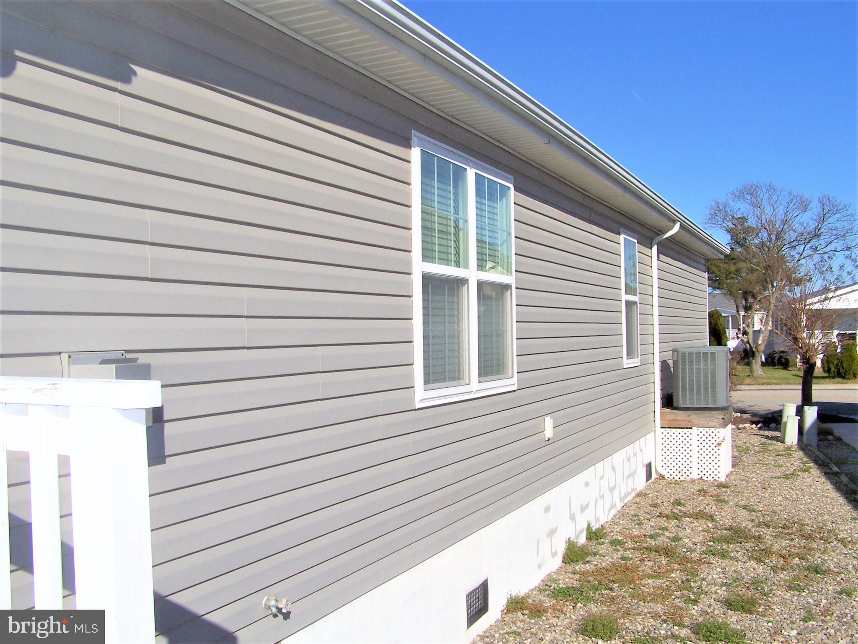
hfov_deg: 49.0
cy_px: 322
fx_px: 942
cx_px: 429
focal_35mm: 38
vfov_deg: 37.7
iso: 80
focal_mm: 6.3
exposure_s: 1/1000
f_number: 5.6
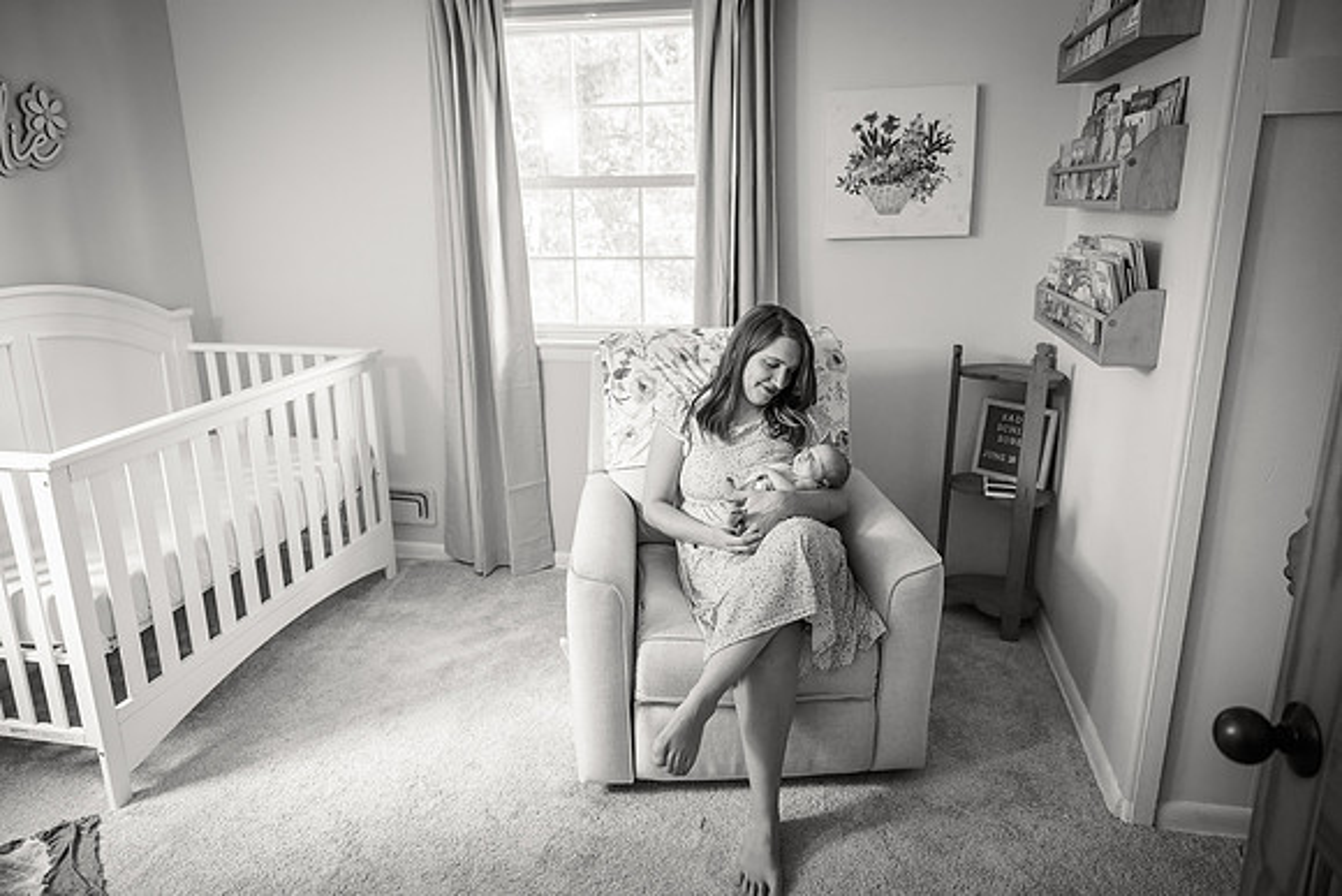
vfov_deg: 52.9
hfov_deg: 73.5
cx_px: 671
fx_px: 899
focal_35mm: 24
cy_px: 448
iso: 2000
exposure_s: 1/125
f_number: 3.5
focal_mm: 24
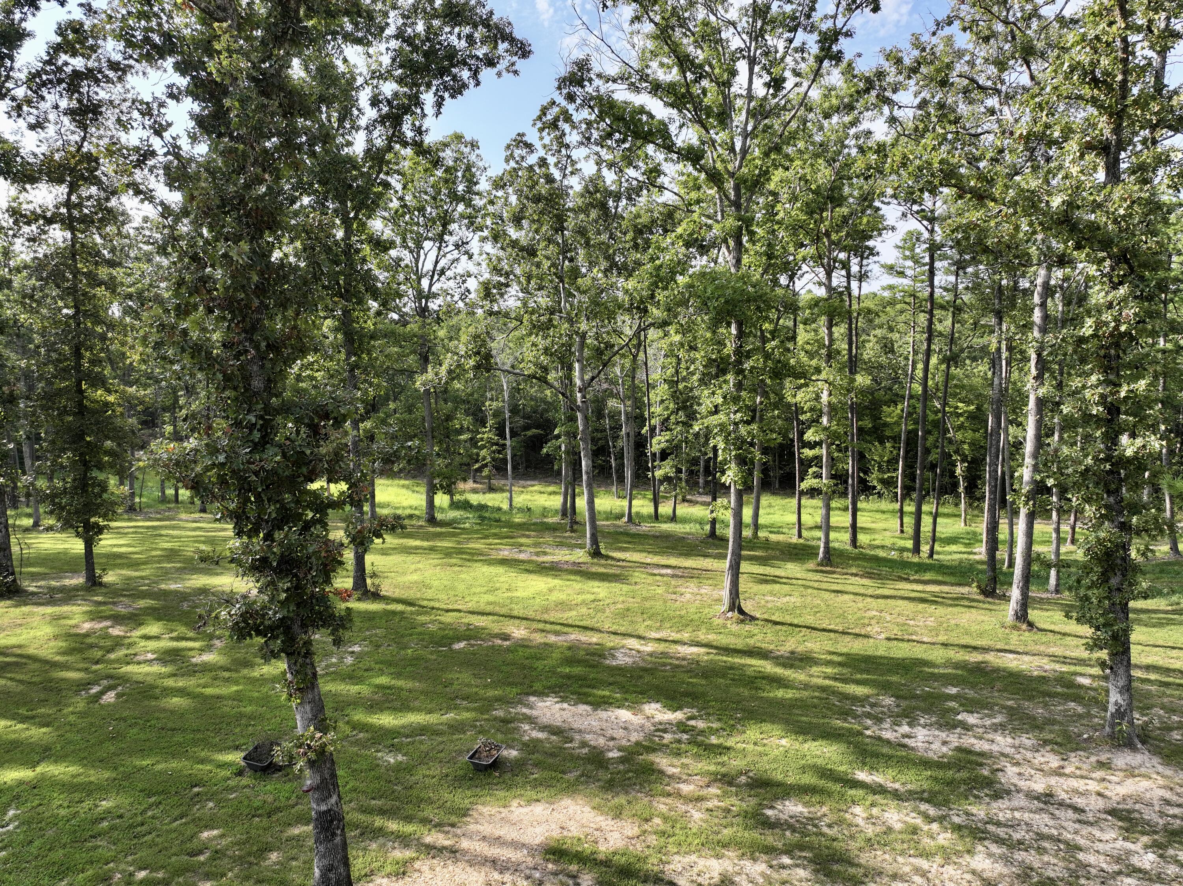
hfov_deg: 71.6
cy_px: 443
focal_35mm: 24
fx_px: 820
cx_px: 592
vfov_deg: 56.8
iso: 210
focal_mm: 12.29
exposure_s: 1/1600
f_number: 2.8
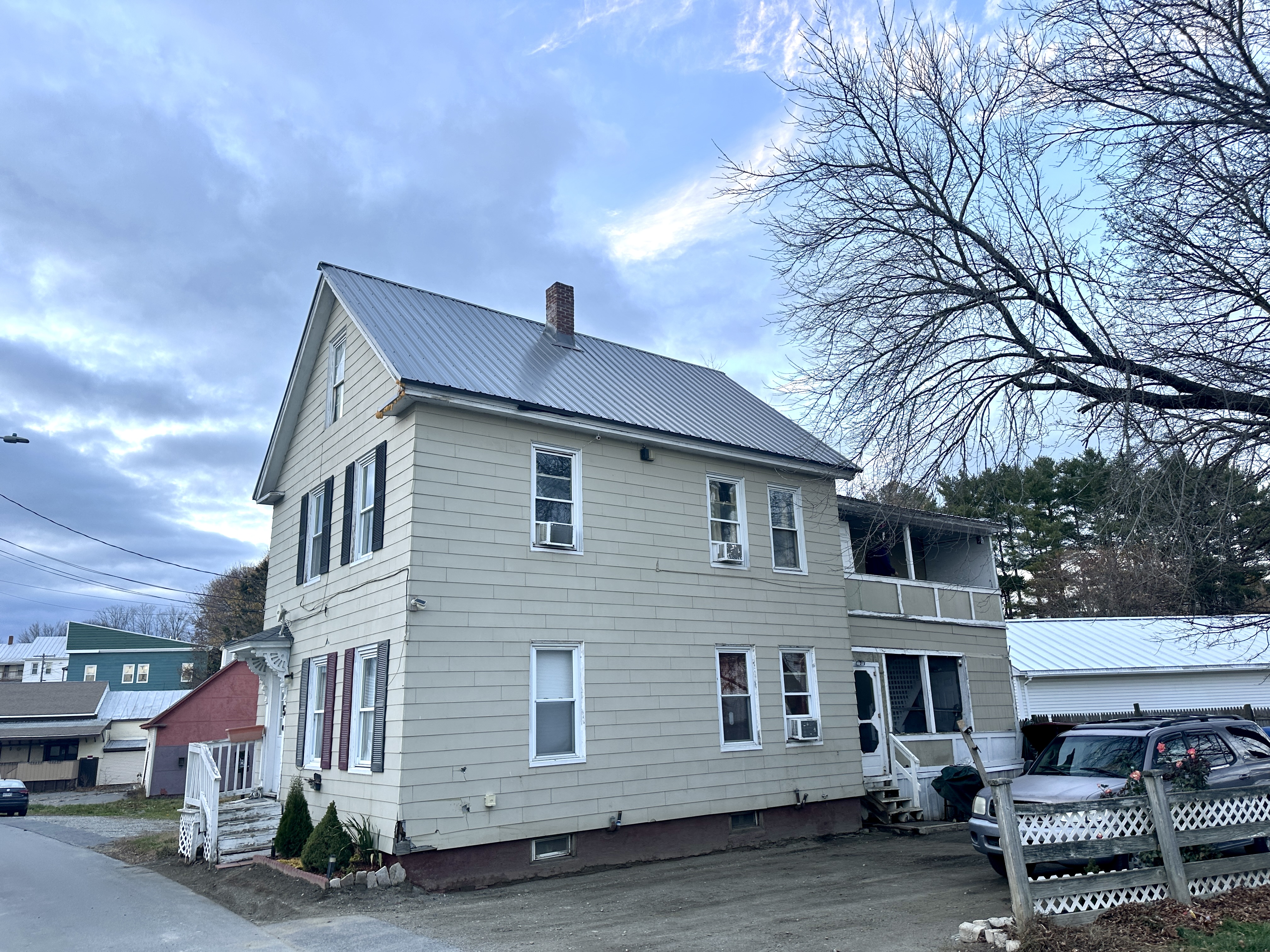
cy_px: 476
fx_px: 881
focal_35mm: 24
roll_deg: +2.0
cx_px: 635
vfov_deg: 56.8
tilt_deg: +14.3
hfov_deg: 71.6
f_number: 1.78
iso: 50
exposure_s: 1/125
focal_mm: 6.86
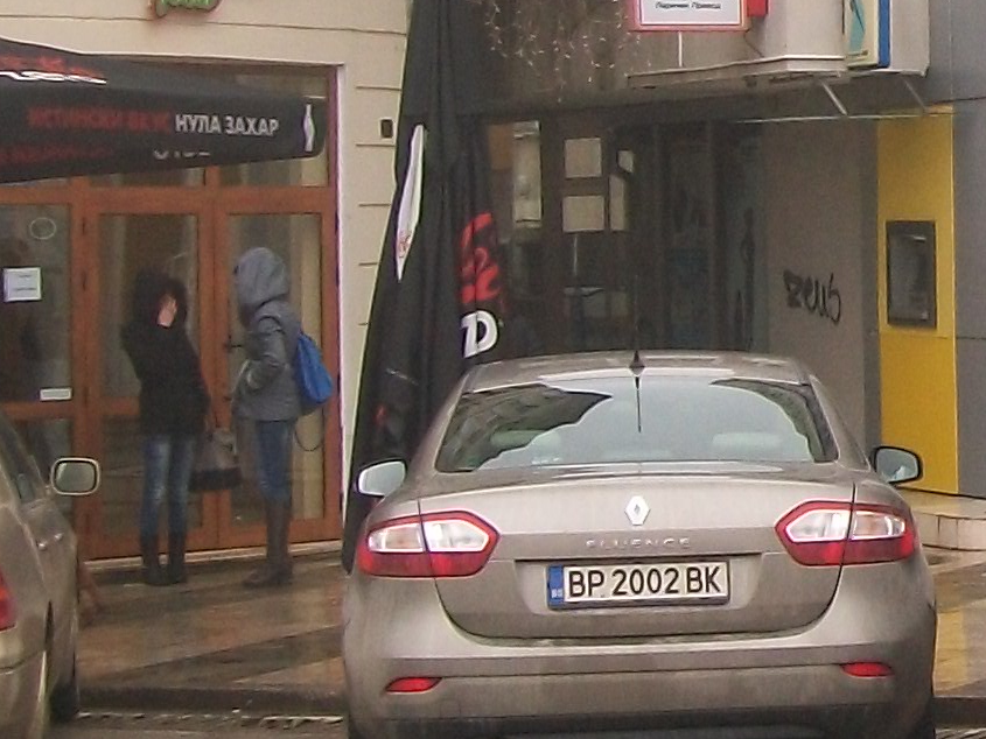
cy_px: 51
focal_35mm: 139
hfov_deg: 13.4
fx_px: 3960
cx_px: 1436
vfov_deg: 10.6
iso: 80
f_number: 2.7
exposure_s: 1/320
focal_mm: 6
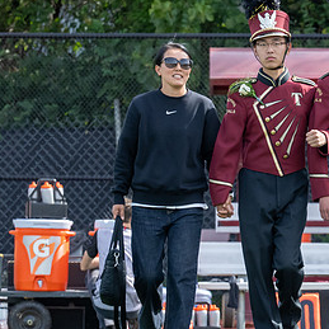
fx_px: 7387
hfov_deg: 2.5
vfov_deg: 2.6
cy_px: 168
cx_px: 379
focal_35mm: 687
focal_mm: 200
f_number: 5.6
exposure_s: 1/1000
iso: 640
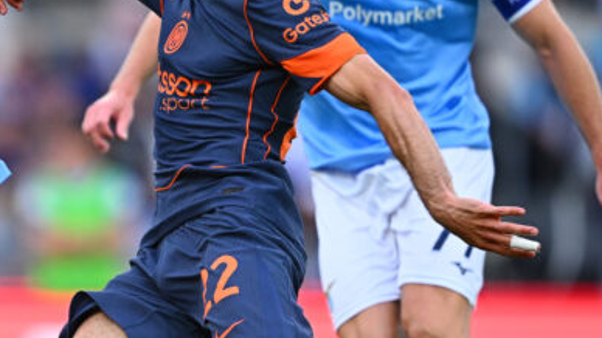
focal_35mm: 1107
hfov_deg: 2.0
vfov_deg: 1.1
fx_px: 17666
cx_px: 157
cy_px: 123
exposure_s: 1/2000
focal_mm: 400
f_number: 2.8
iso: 1600
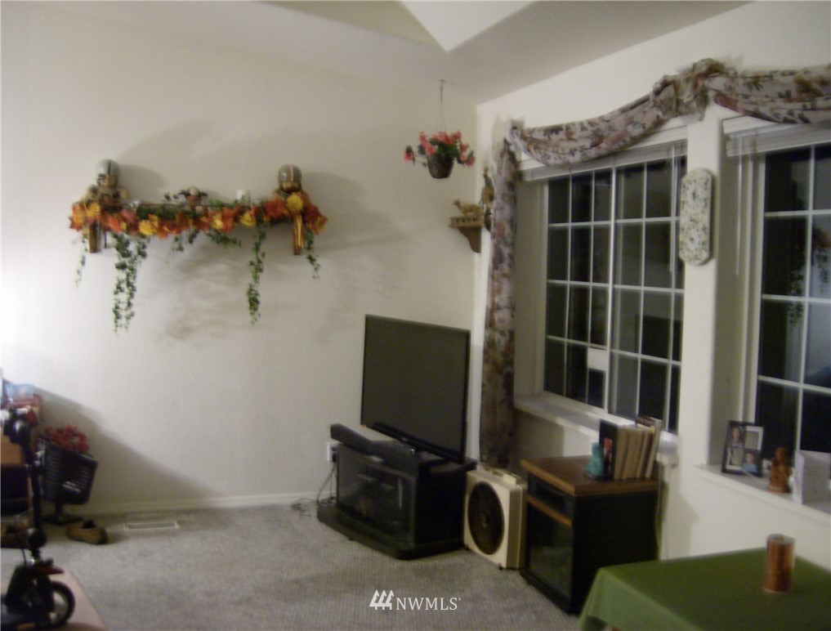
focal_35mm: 36
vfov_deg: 39.9
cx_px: 416
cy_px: 316
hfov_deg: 51.2
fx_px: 868
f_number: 2.8
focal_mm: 6
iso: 200
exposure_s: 1/2.66
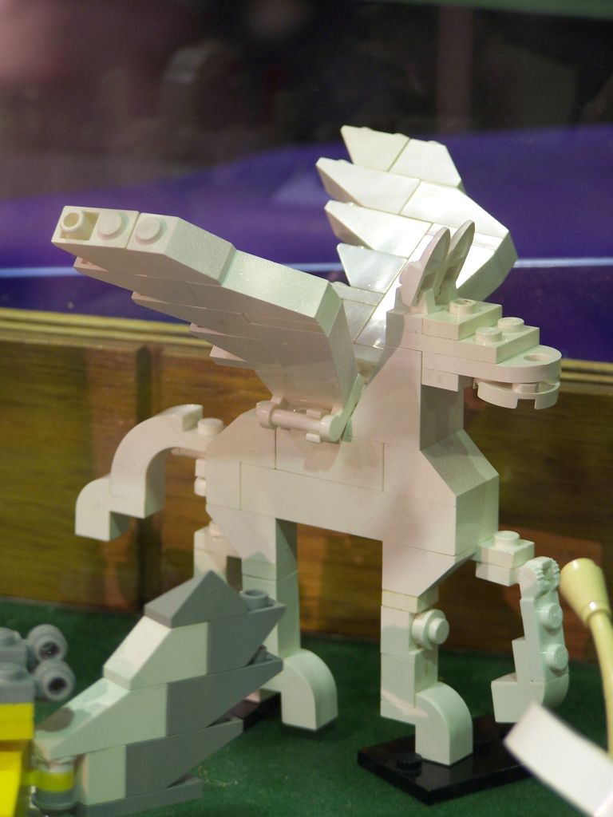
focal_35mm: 169
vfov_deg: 11.7
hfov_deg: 8.8
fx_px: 3990
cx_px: 306
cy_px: 408
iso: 80
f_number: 3.2
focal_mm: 28
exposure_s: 1/2
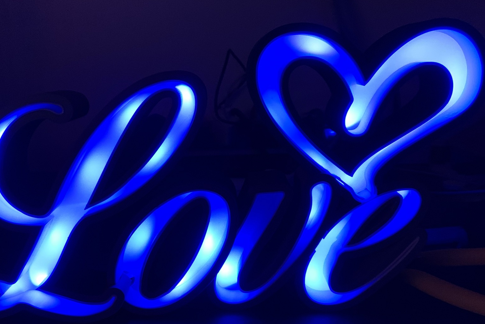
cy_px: 188
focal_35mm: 36
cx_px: 189
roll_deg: +2.8
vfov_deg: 36.8
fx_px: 485
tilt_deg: -14.9
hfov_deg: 52.7
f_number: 1.8
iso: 400
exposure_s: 1/31
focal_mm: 4.25
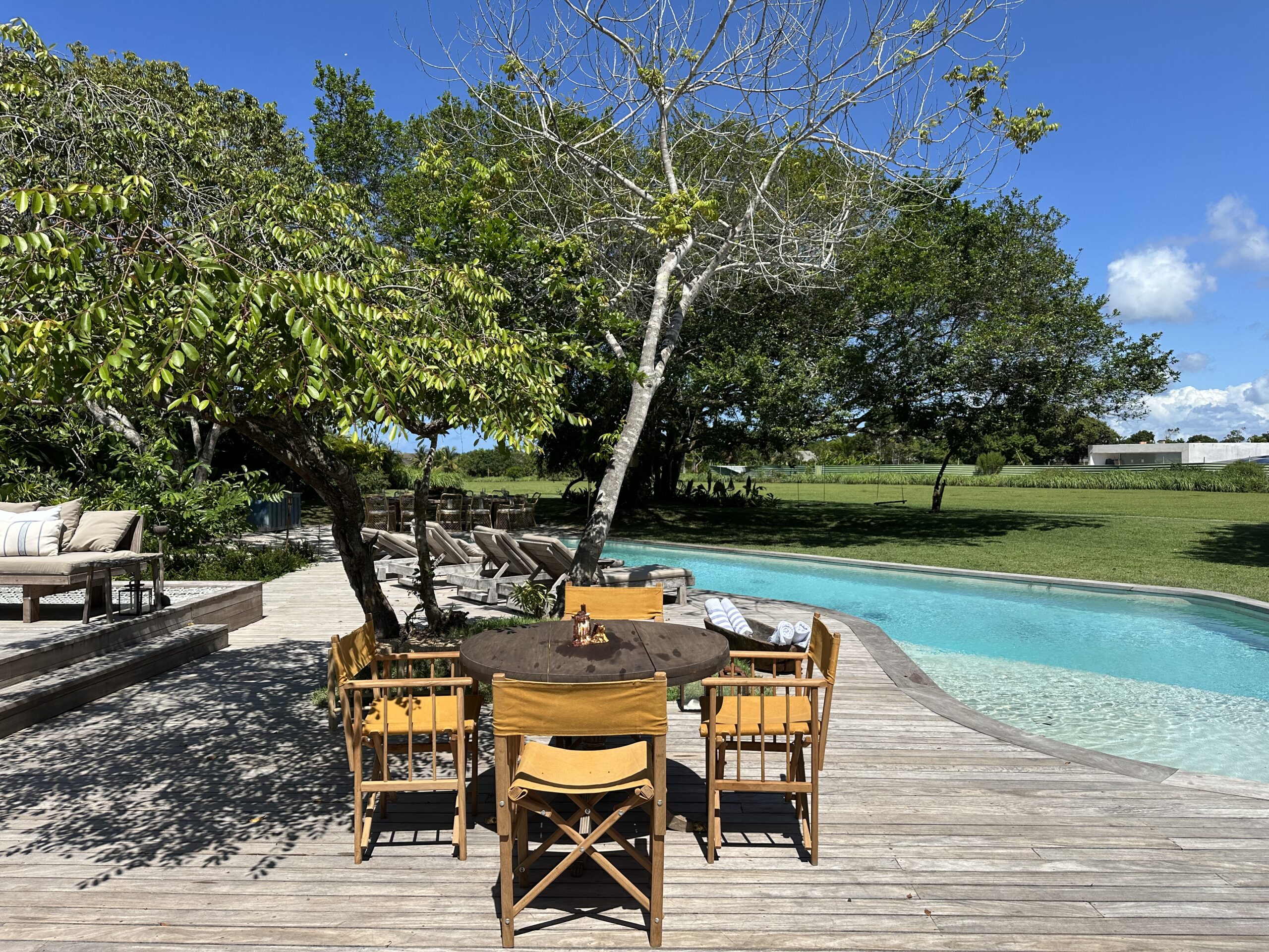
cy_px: 476
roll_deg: -0.1
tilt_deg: +0.6
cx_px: 634
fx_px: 880
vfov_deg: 56.8
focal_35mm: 24
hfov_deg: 71.6
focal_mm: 6.86
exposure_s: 1/4762
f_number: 1.78
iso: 80
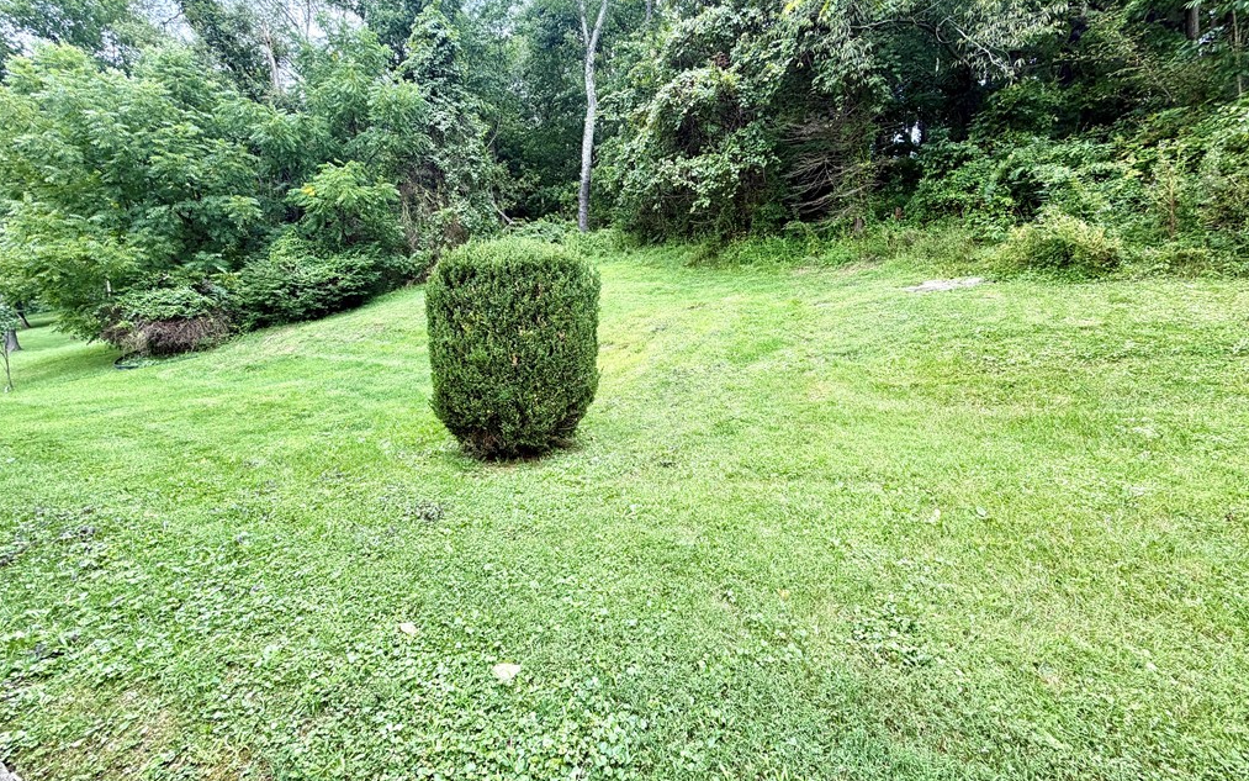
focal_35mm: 15
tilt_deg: -2.6
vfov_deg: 74.6
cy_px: 357
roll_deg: -1.4
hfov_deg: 101.5
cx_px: 621
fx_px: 511
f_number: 2.2
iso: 50
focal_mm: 2.22
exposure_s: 1/228
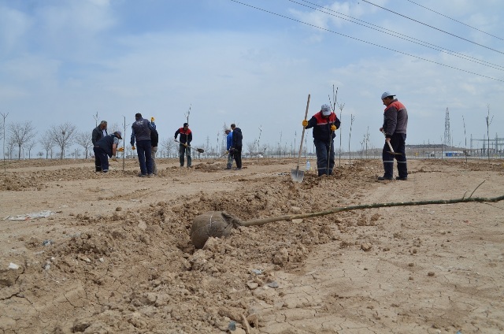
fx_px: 503
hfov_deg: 53.2
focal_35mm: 36
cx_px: 252
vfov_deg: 36.7
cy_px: 167
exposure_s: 1/320
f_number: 9
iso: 100
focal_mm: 24
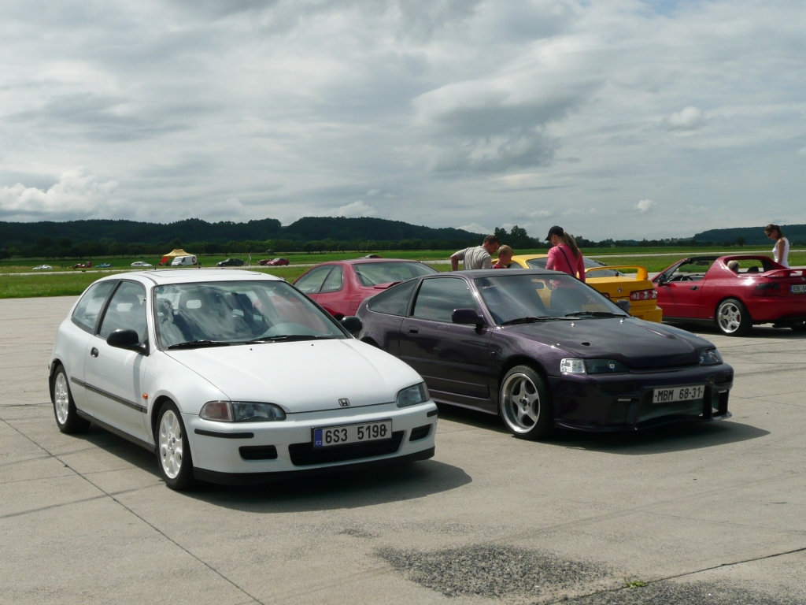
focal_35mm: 48
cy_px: 302
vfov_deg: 30.3
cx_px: 403
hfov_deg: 39.7
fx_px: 1118
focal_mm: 7.8
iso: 100
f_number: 10
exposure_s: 1/400
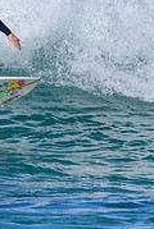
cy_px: 66
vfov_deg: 0.8
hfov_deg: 0.6
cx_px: -119
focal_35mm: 2492
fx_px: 15928
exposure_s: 1/1600
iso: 360
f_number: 8
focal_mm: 560
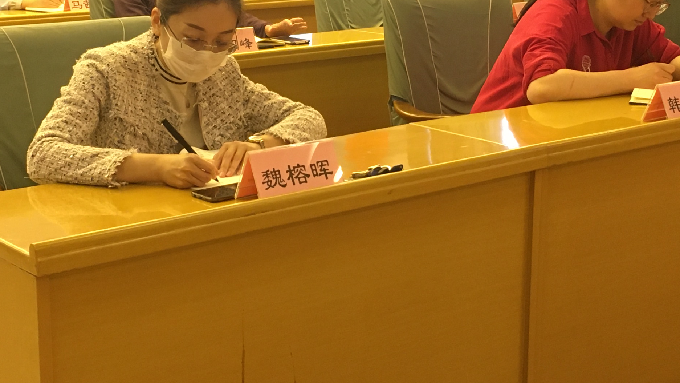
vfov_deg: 17.7
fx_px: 1226
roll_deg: +0.6
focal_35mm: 68
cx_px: 316
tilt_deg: -11.3
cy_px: 142
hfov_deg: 31.0
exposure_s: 1/33
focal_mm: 4.15
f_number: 2.2
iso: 160
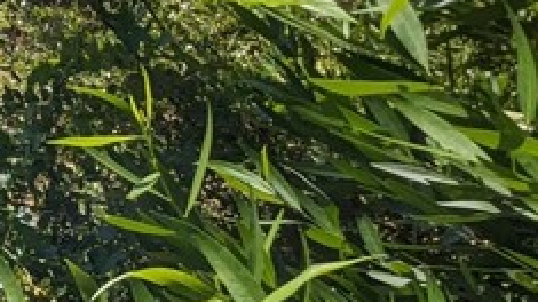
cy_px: -160
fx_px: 1084
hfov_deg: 18.8
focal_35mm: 76
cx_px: -515
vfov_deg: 14.7
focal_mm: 2.22
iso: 37
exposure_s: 1/1368
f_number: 2.2
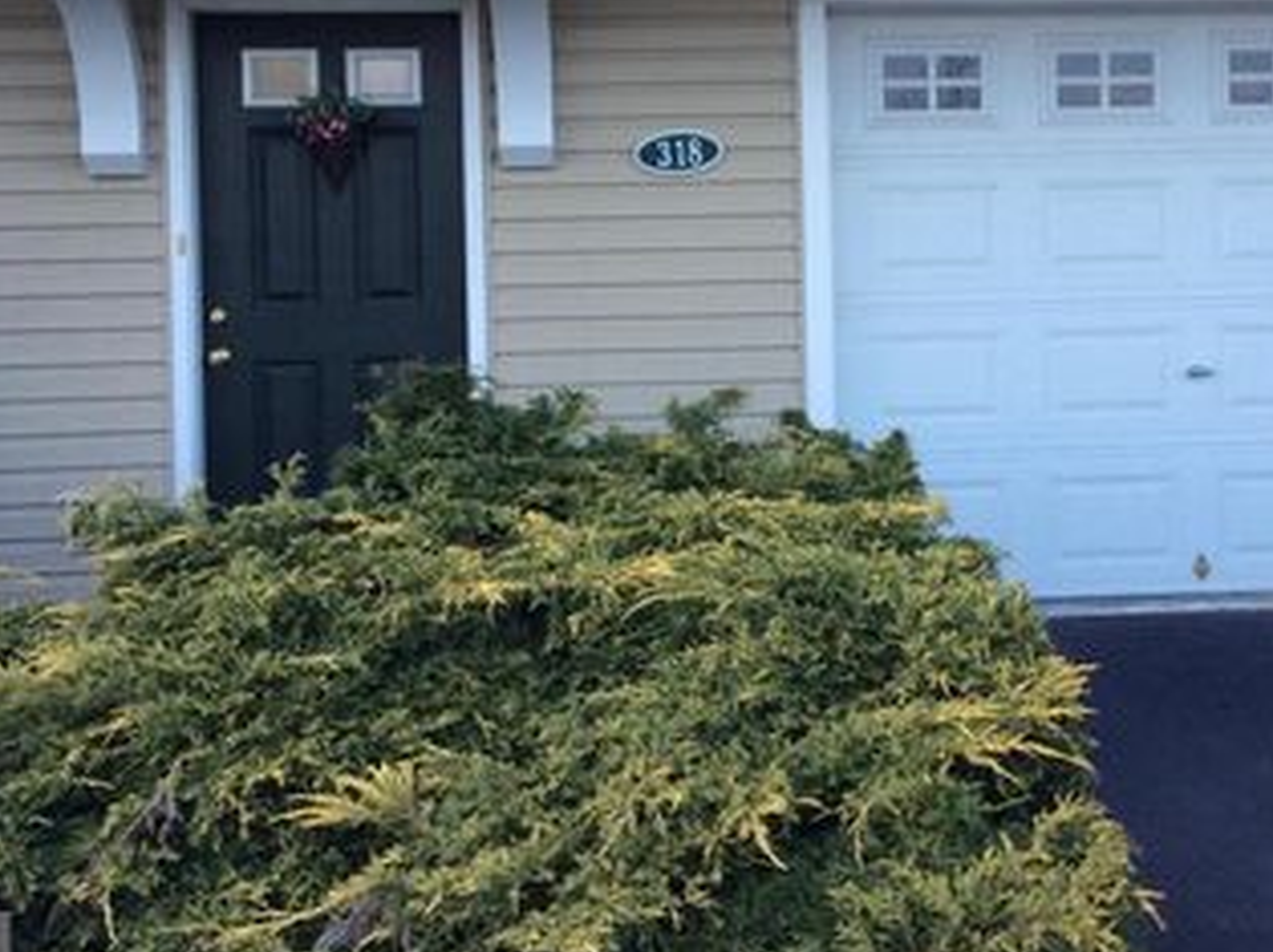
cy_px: 235
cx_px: 778
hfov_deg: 37.3
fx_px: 1874
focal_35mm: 51
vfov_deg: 28.1
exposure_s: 1/262
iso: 32
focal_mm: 3.3
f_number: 2.4
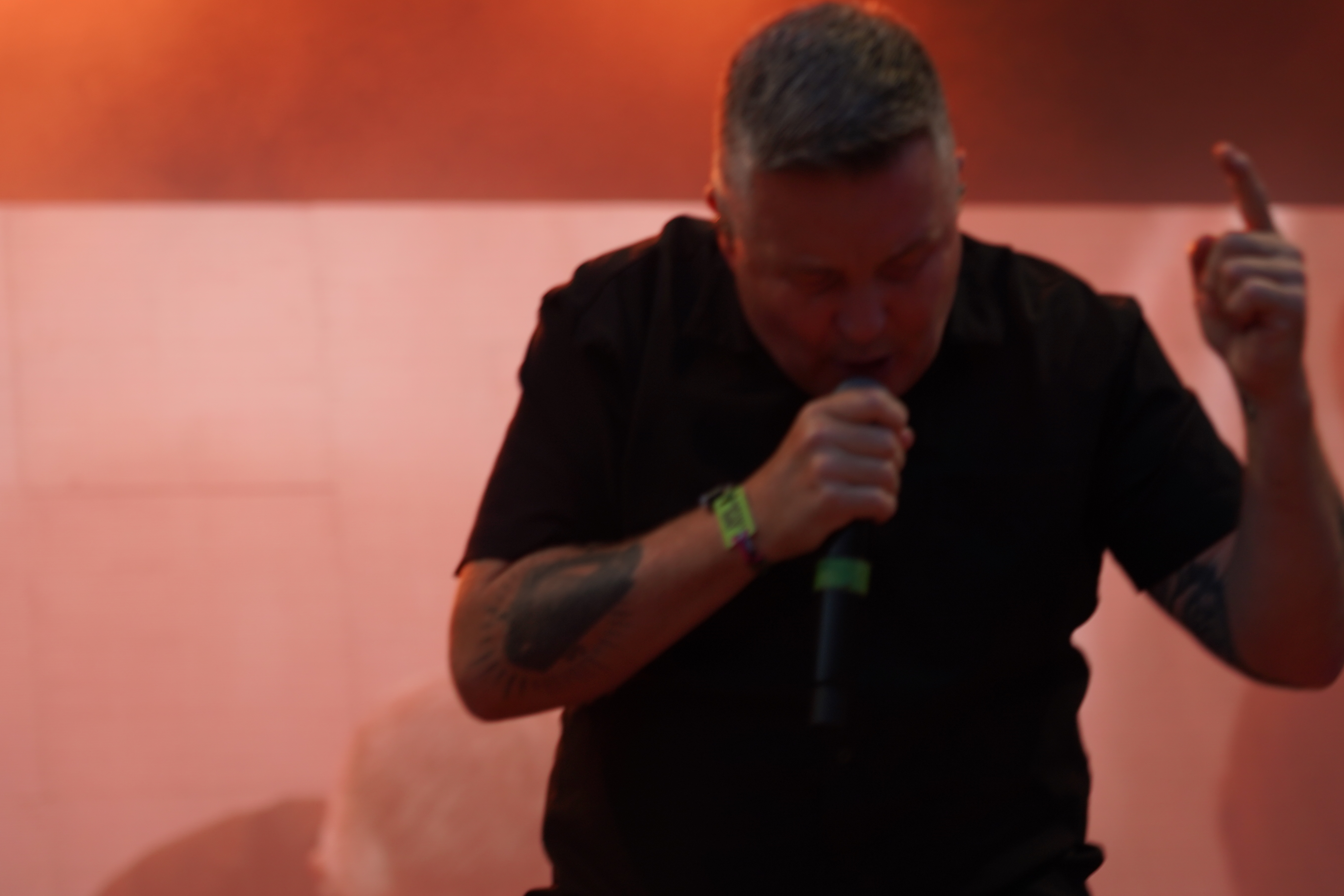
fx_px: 4330
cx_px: 658
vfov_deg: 11.8
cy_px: 441
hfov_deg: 17.6
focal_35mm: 116
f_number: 4
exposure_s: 1/160
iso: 400
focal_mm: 105
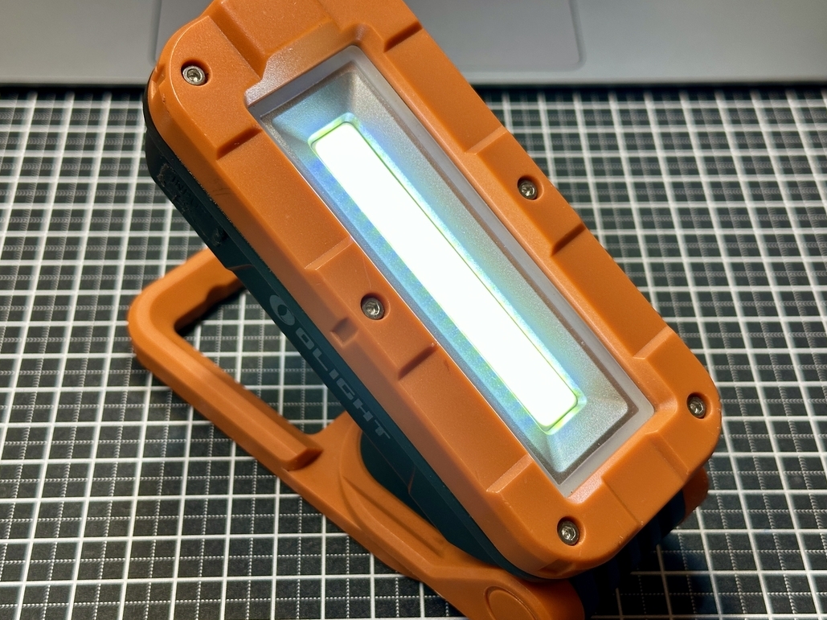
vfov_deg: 26.1
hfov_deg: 34.4
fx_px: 1337
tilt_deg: -47.9
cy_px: 311
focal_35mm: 56
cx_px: 411
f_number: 1.78
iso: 64
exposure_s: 1/173
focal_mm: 6.86
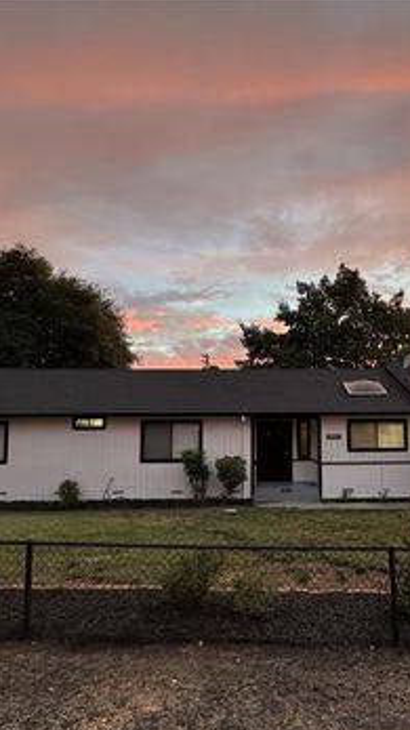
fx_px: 426
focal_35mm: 22
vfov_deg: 81.1
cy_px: 392
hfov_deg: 50.1
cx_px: 288
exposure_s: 1/99
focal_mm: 2.22
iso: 160
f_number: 2.2
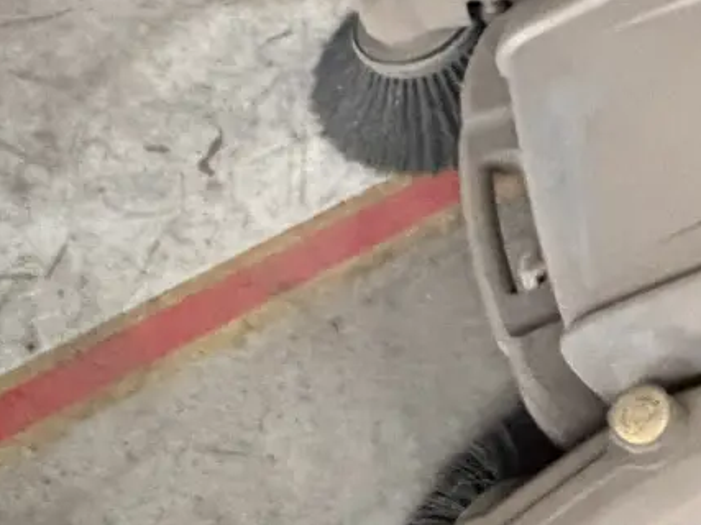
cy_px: 7
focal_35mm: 63
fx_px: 1275
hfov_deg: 26.3
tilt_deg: -53.5
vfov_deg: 22.4
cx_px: 905
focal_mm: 2.22
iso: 1250
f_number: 2.2
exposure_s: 1/33
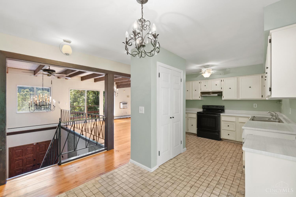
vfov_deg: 77.3
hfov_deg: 100.4
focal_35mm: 15
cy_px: 98
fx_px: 123
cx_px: 148
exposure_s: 1/20
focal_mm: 10
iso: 400
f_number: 4
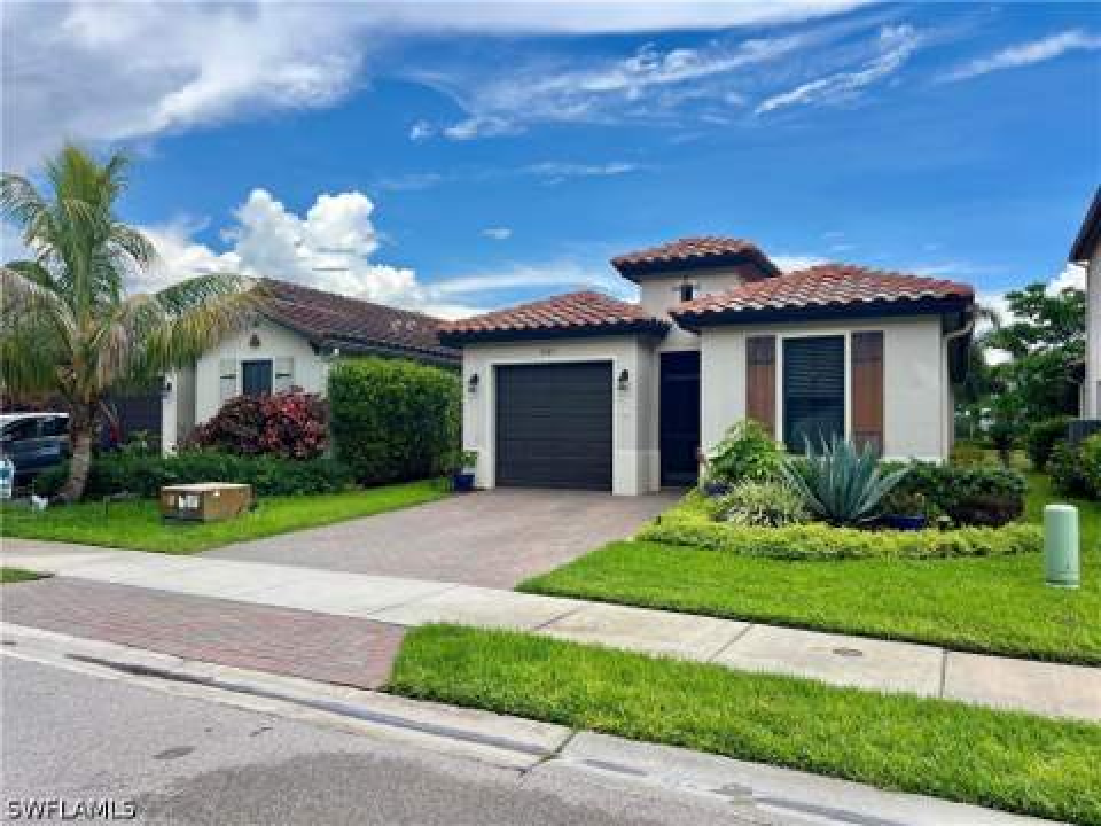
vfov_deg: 53.1
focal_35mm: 26
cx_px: 550
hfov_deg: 67.3
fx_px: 827
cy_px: 413
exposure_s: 1/1972
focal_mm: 5.7
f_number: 1.5
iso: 50
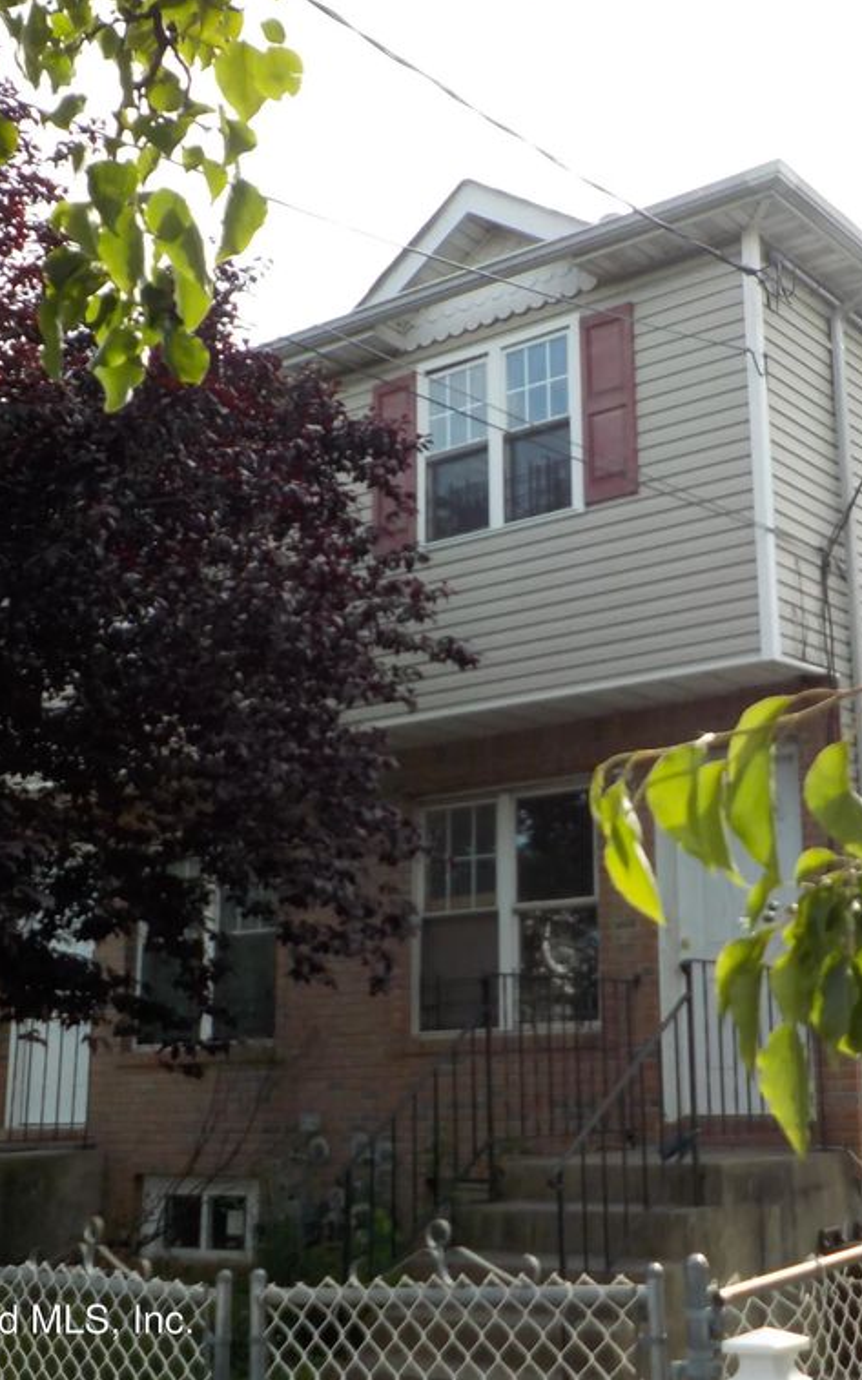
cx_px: 594
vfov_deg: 46.2
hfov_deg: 29.6
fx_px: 1617
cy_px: 684
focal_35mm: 43
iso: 125
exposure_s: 1/500
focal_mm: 4.1
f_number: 3.3
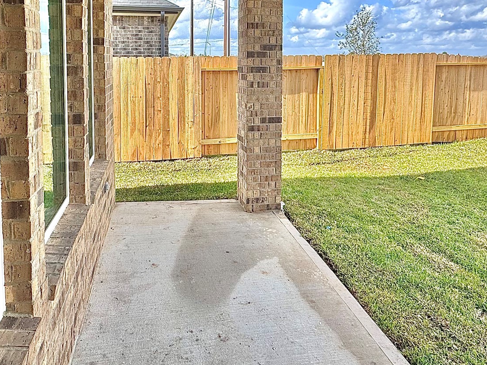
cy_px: 83
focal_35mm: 26
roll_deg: -0.8
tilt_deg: -4.6
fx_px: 366
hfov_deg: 67.1
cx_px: 216
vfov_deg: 50.5
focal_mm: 2.22
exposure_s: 1/1048
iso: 50
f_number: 2.2
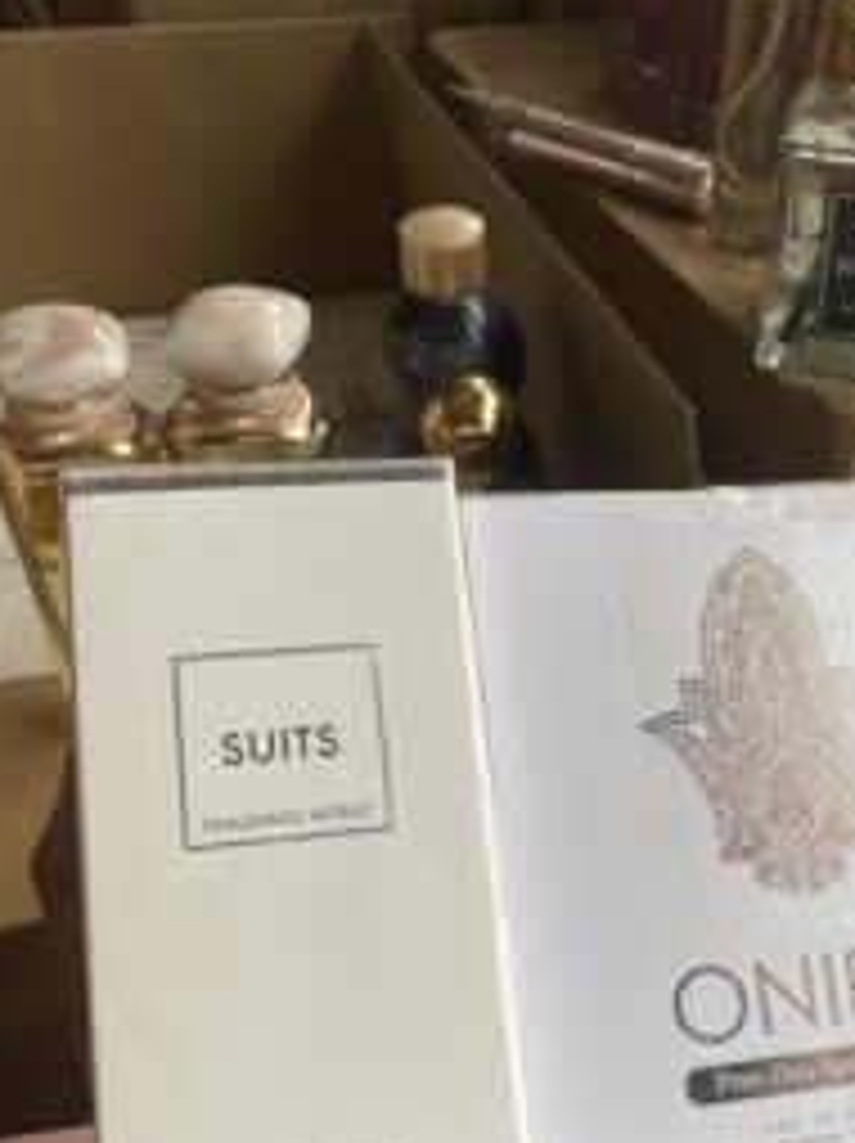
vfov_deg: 45.3
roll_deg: -2.9
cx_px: 626
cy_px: 738
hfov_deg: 34.4
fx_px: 1353
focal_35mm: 41
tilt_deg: -38.6
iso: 64
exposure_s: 1/121
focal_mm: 4.25
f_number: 1.8
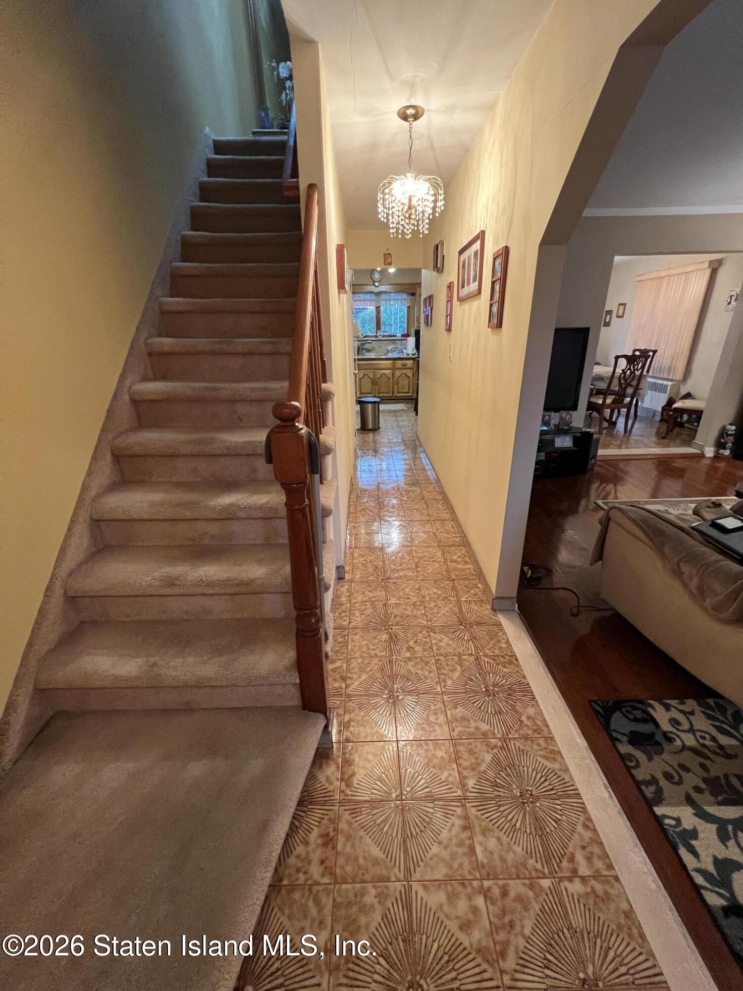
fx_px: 372
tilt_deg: -23.3
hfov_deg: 89.9
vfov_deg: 106.2
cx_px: 372
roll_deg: +0.4
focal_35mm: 13
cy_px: 496
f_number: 1.8
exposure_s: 1/60
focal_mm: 1.57
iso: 500
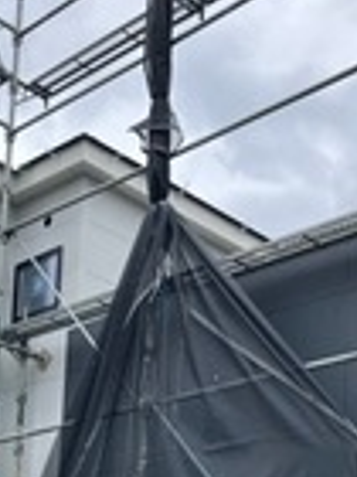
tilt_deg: +8.7
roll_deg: -4.3
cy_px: 566
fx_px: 990
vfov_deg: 24.6
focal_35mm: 72
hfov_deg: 20.4
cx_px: 116
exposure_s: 1/426
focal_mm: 3.99
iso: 32
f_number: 1.8
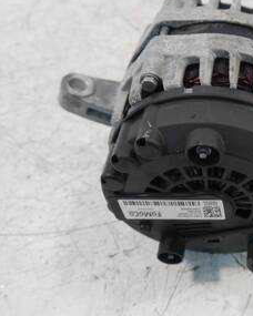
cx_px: 247
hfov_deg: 30.6
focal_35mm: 46
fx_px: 431
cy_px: 152
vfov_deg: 40.3
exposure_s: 1/60
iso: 640
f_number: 3.5
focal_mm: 14
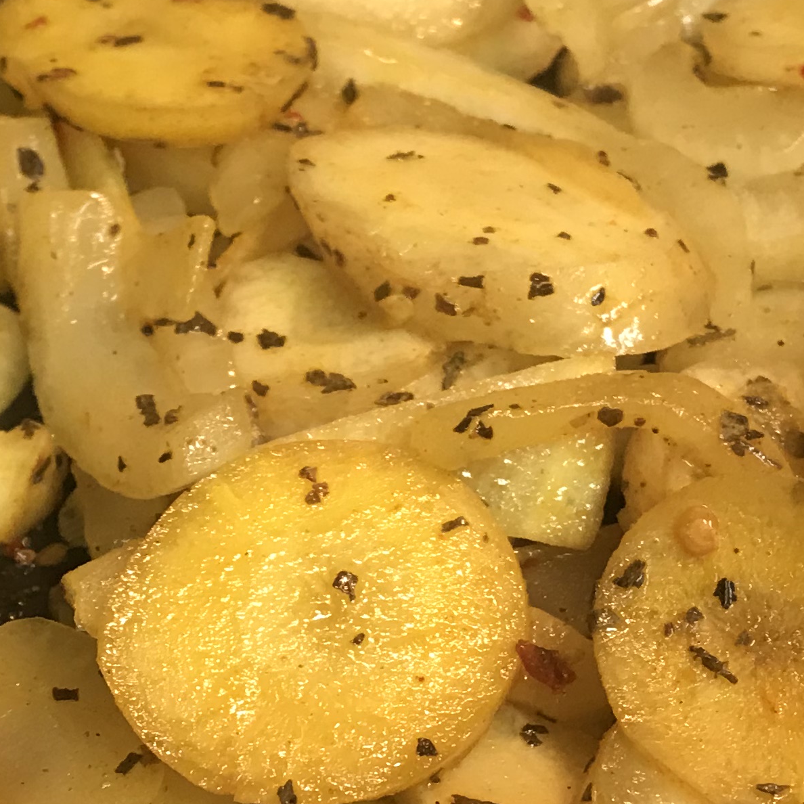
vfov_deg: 20.3
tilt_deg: -52.7
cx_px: 332
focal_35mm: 84
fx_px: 2207
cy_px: 677
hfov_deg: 20.6
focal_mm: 3.99
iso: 40
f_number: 1.8
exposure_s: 1/24
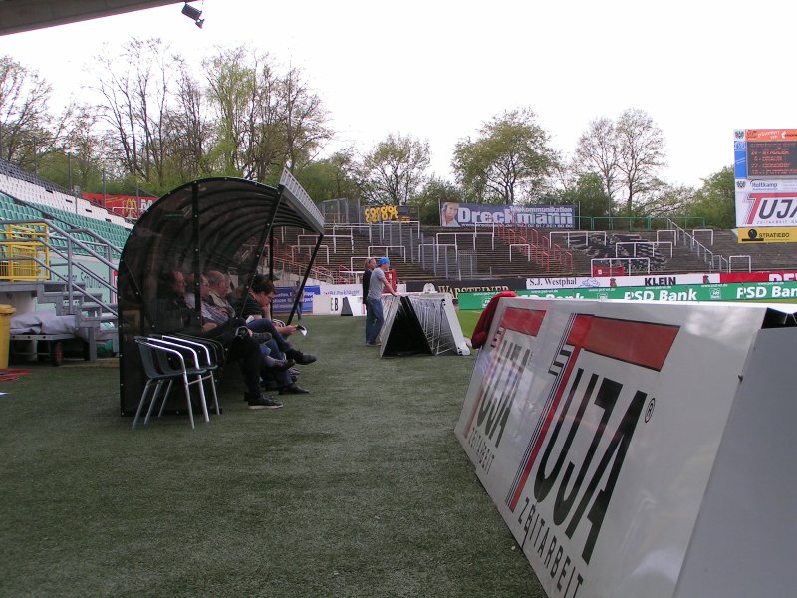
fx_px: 1197
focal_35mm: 52
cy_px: 299
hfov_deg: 36.8
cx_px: 398
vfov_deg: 28.0
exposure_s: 1/200
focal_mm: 8
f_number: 5.6
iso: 50
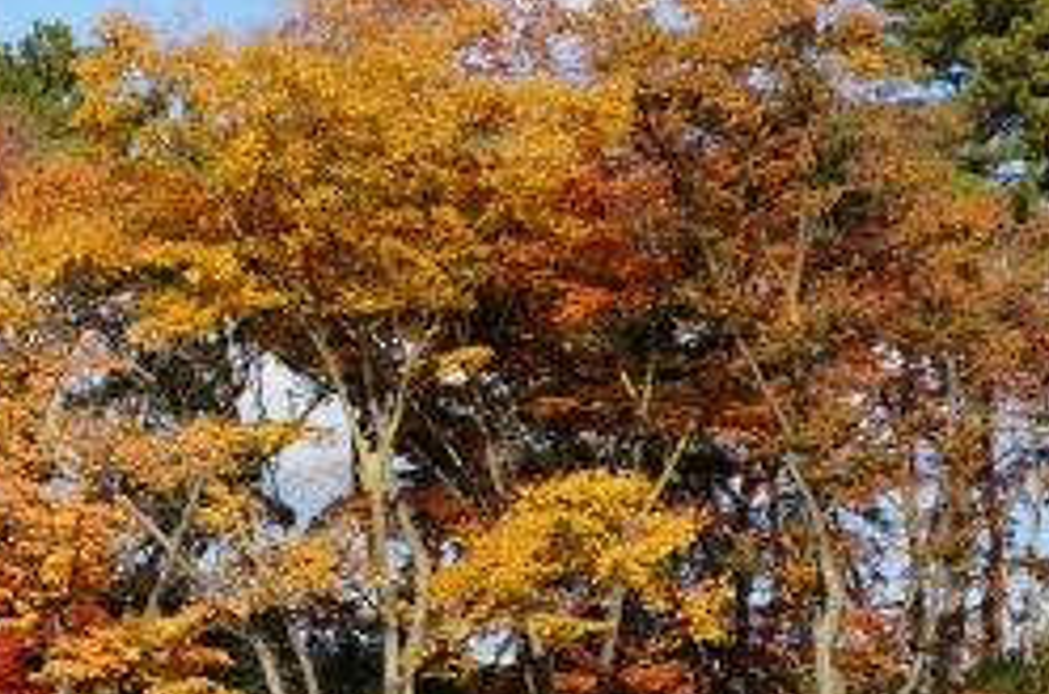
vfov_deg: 12.5
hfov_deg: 18.5
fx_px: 3168
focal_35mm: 109
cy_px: 436
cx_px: 89
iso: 200
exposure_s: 1/200
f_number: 13
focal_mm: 18
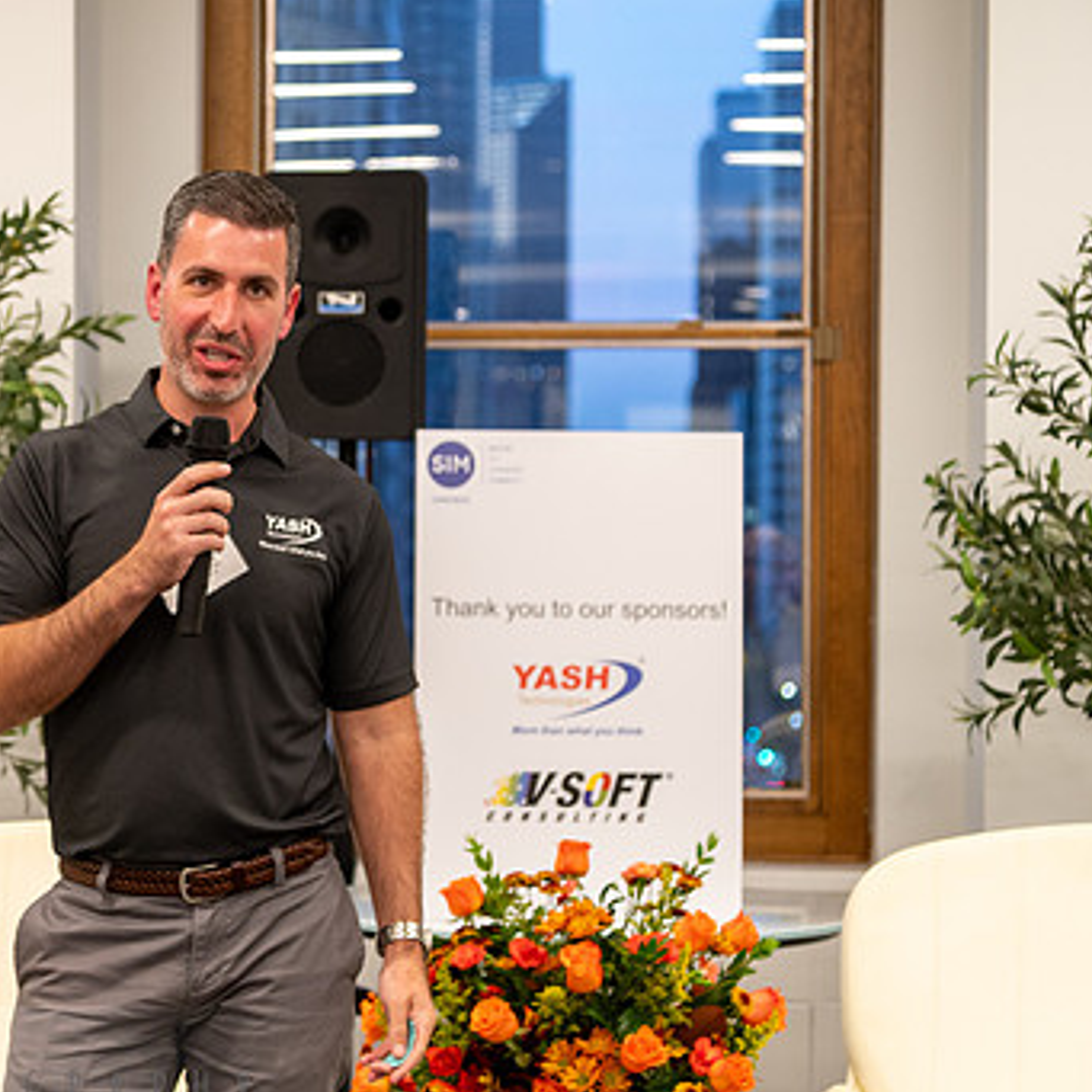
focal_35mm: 108
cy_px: 553
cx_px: 258
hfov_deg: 16.0
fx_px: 3855
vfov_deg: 16.1
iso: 1600
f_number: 4
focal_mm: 66
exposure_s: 1/80
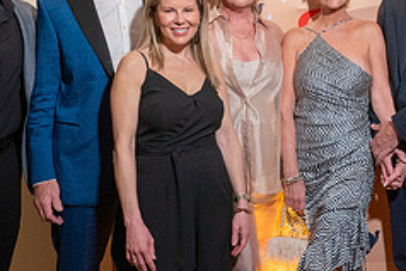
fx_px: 801
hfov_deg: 27.3
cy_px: 43
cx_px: 377
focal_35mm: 71
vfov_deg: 19.0
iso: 3200
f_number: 8
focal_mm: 28.5
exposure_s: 1/100
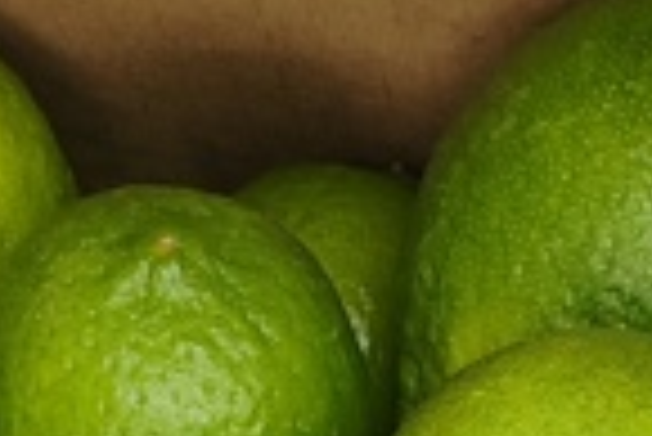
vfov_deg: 5.2
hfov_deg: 10.0
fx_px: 3735
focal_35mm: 206
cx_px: 490
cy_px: 2178
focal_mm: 6.14
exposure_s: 1/100
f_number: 1.8
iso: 100
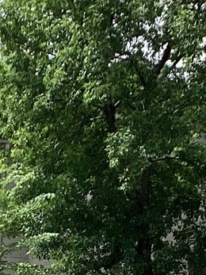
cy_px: 476
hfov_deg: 8.1
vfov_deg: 10.3
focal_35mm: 183
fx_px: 1453
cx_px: -1
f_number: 2.4
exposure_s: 1/783
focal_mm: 3.3
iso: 25
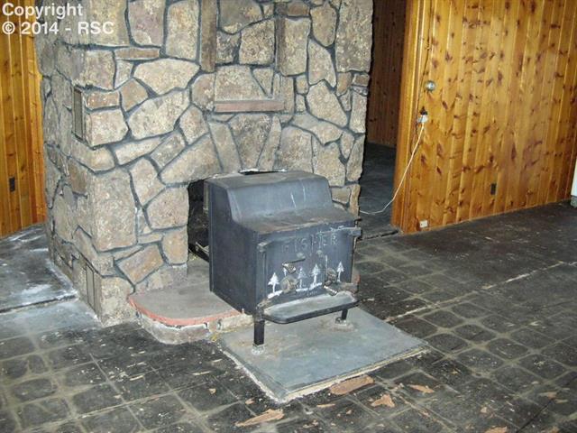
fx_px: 617
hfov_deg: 50.1
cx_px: 288
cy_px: 216
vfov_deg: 38.7
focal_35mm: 37
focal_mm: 6.2
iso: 214
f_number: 2.7
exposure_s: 1/60.1
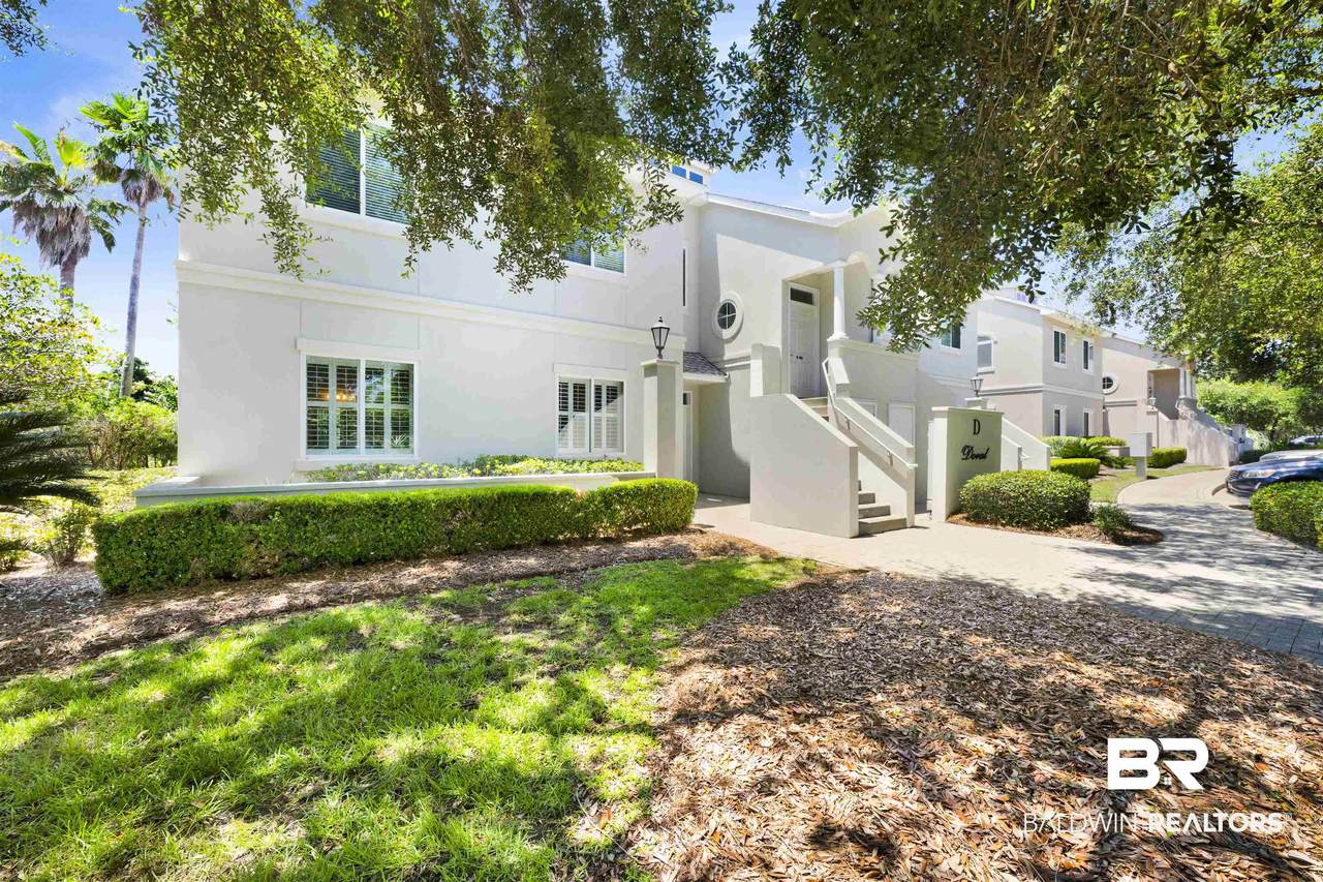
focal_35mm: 14
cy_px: 441
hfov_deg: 102.3
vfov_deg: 79.2
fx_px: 533
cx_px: 662
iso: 400
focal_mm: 14.5
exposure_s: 1/100
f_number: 11
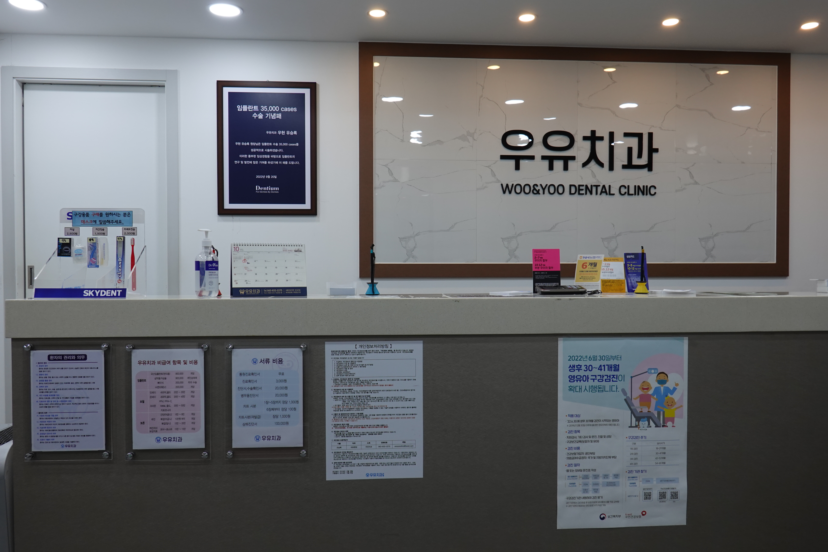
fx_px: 667
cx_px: 414
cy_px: 276
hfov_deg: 63.7
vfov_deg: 45.0
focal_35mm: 29
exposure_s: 1/30
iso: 200
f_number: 4.5
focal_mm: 10.83
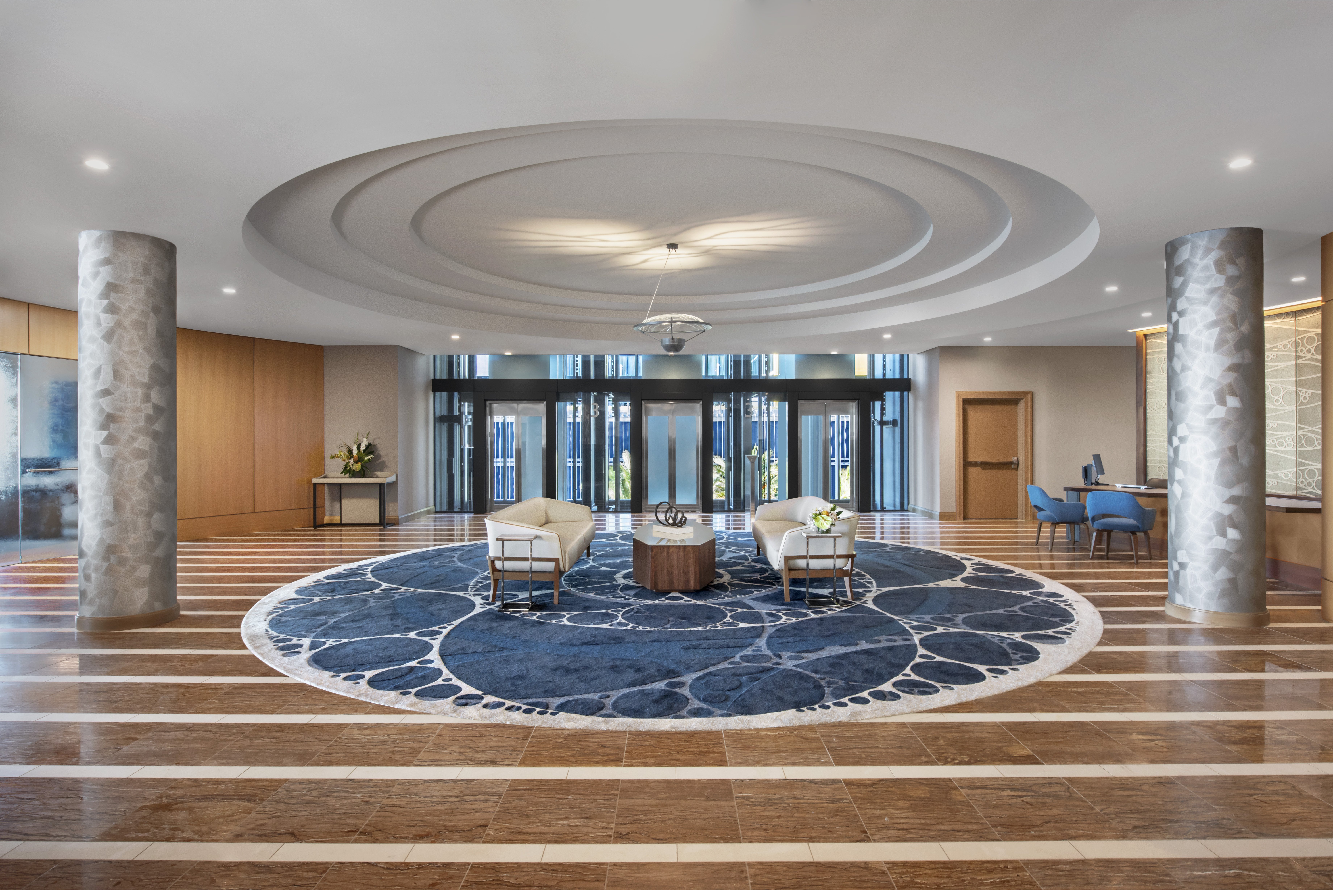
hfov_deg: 86.9
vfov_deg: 64.6
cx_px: 666
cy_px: 445
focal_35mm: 19
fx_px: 704
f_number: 18
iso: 400
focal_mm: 19
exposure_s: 1/4
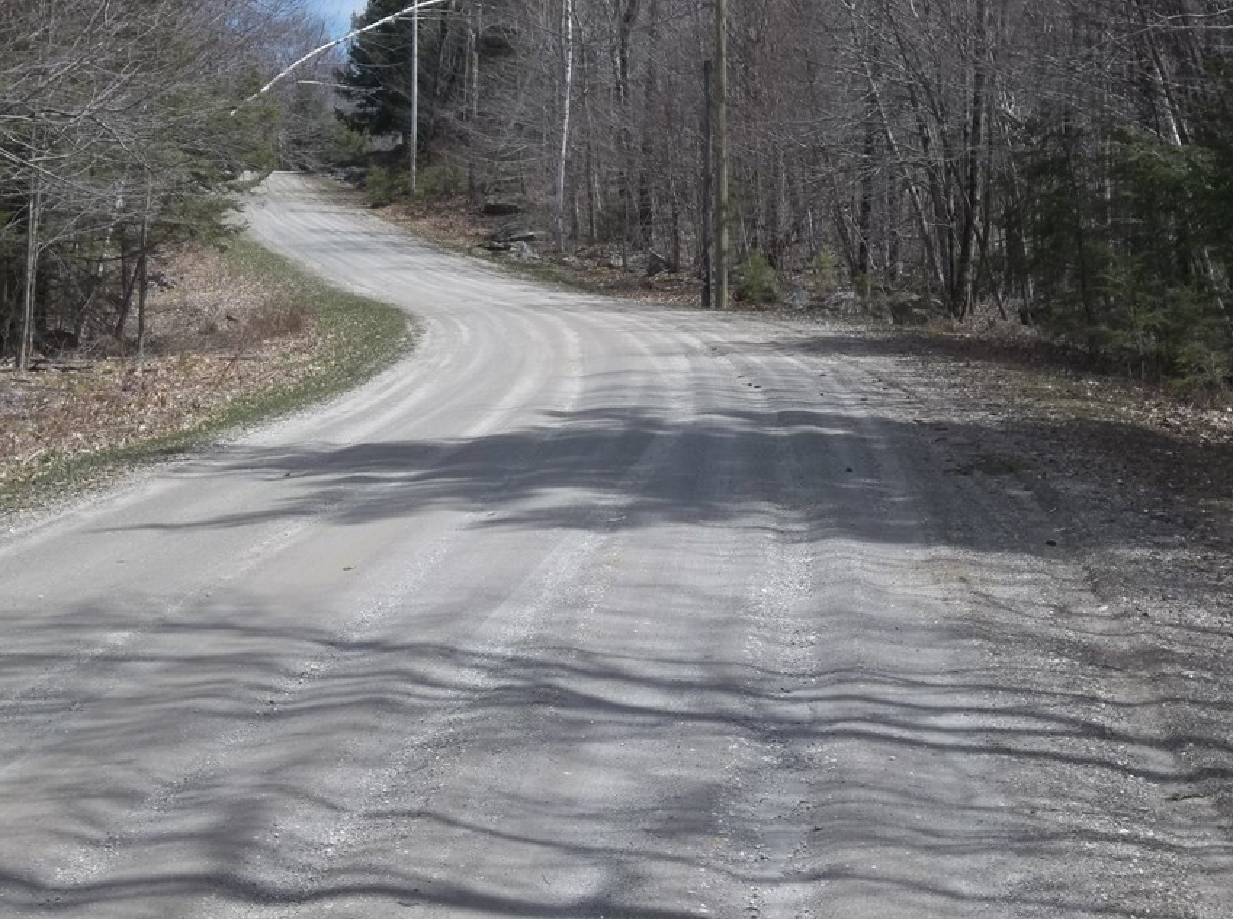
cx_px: 626
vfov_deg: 19.3
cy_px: 418
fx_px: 2701
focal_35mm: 76
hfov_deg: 25.7
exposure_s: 1/400
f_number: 5.6
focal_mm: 11.2
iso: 80
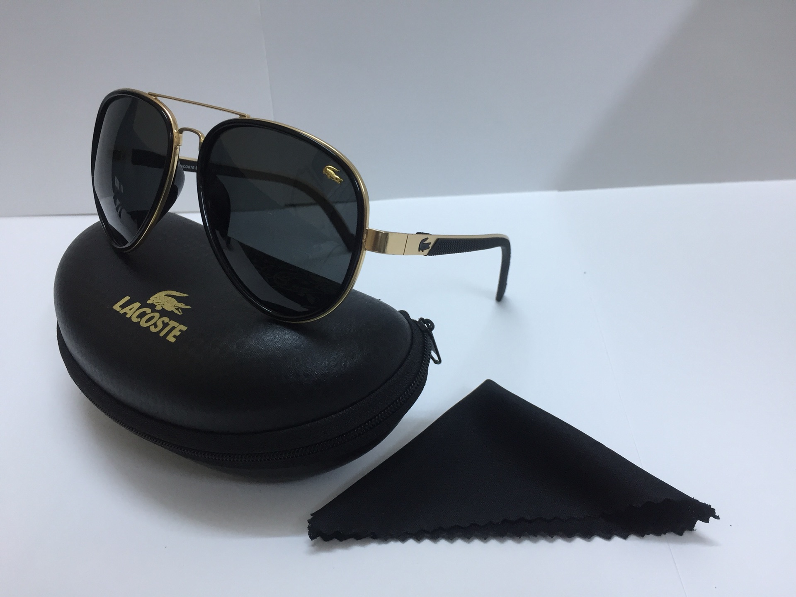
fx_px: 667
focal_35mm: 29
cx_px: 398
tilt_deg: -31.5
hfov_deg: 61.7
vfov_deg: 48.2
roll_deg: +2.5
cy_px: 298
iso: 64
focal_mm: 4.15
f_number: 2.2
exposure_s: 1/30
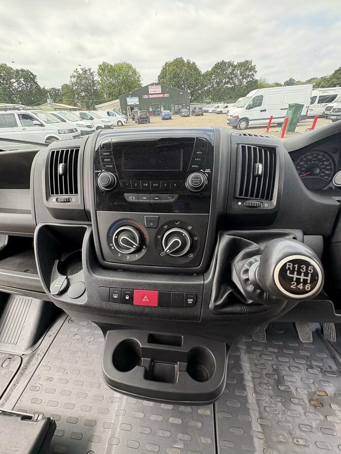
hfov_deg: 85.7
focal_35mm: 14
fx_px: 184
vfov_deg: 102.1
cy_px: 227
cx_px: 170
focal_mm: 2.22
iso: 80
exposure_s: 1/139
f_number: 2.2
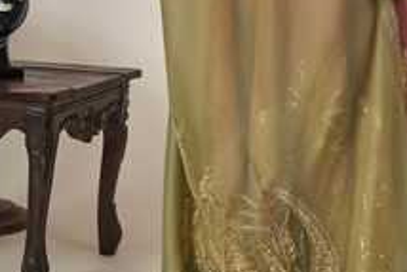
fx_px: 1414
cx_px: 314
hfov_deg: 16.3
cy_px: -68
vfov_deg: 10.8
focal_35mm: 125
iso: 250
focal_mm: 51
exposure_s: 1/160
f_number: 5.6
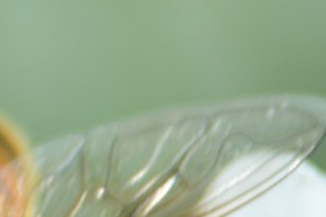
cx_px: -235
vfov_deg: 0.8
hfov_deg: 1.2
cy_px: 214
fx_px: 15230
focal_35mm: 1682
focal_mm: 280
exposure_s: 1/125
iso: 250
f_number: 8
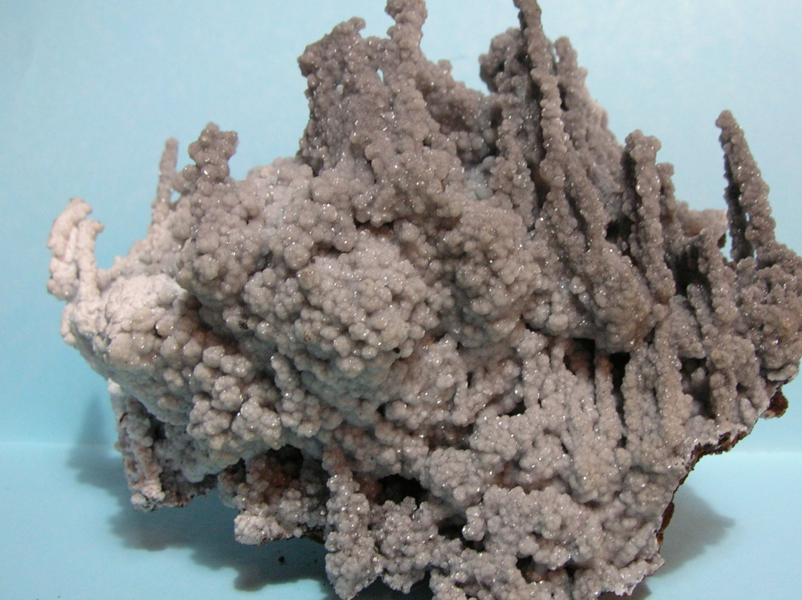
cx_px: 450
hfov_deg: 43.8
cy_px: 312
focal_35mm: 43
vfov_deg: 33.5
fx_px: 995
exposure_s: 1/4
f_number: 2.7
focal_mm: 6
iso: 99
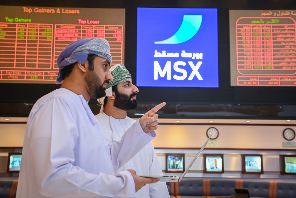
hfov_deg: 41.1
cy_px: 99
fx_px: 395
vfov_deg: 28.1
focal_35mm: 48
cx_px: 148
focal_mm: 48
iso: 2500
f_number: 4.5
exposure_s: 1/160
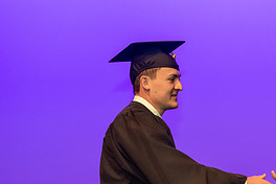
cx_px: 278
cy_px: 153
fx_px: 1349
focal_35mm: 176
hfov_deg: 11.6
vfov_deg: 7.8
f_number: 4
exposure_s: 1/200
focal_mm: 80
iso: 3200
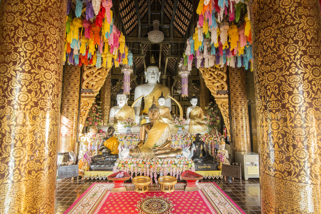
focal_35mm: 16
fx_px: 143
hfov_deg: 96.7
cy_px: 107
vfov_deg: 73.7
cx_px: 160
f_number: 6.3
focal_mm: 16
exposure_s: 1/30
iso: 1600
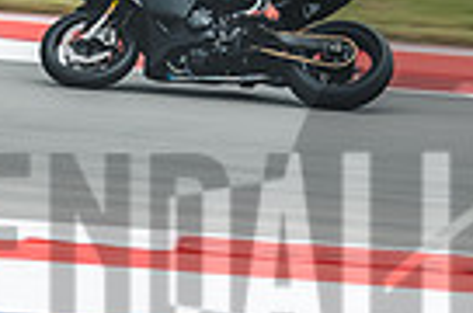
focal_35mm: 1820
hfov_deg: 1.1
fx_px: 23857
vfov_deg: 0.8
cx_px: 173
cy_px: 359
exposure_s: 1/250
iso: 200
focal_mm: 200
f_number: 2
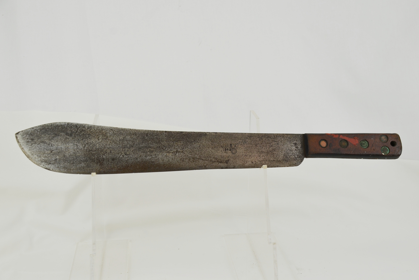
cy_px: 138
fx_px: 570
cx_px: 209
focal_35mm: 49
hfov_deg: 40.3
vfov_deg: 27.5
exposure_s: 1/125
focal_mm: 32
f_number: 5.6
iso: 250
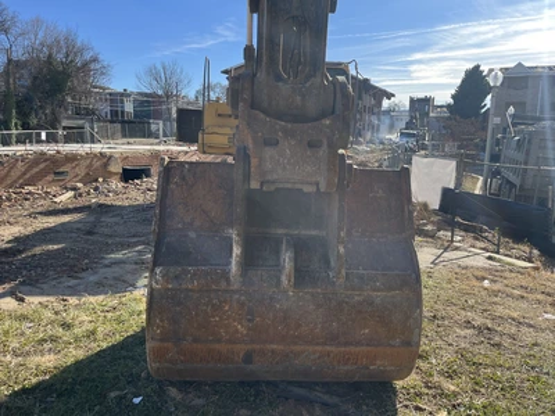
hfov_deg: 67.3
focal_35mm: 26
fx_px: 417
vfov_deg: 53.1
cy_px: 208
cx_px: 278
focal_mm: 5.1
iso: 50
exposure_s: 1/1422
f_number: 1.6
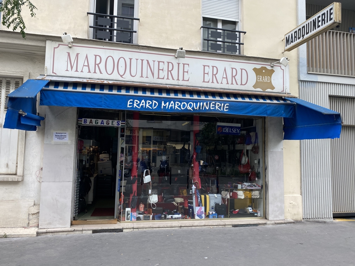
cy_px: 133
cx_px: 178
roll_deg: -1.2
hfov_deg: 67.3
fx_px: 267
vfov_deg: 53.1
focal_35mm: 26
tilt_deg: +4.9
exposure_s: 1/529
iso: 32
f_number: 1.8
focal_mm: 4.25
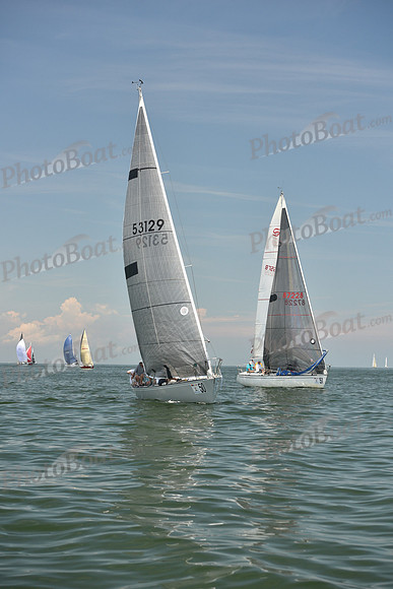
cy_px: 294
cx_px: 196
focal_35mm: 70
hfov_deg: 19.5
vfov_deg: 28.8
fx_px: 1145
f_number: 5
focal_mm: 70
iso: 320
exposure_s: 1/800
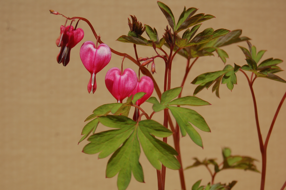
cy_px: 95
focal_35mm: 120
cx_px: 143
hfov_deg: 17.1
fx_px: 952
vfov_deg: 11.4
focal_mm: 80
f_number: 6.3
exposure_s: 1/640
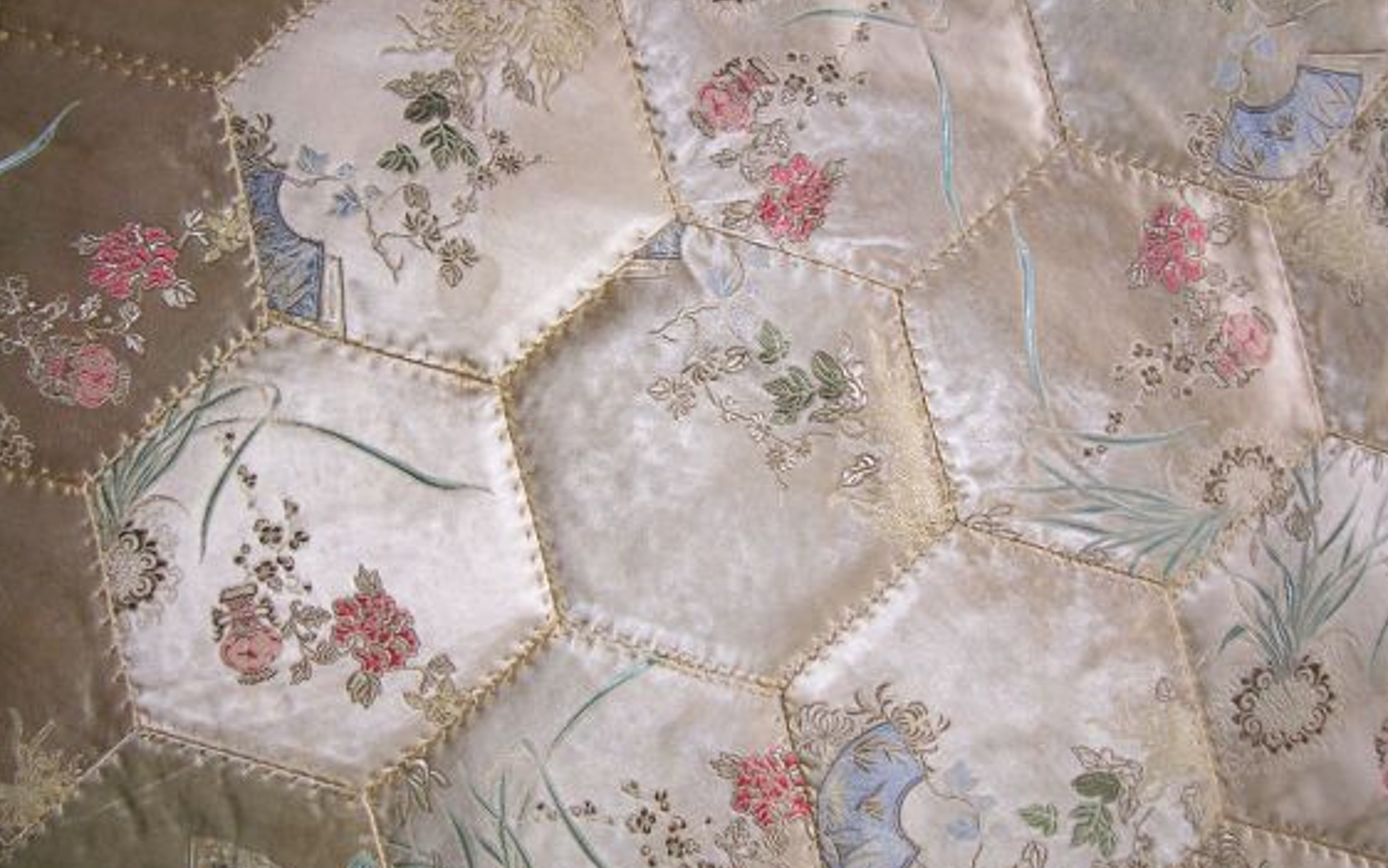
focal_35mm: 37
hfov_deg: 52.7
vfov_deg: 34.4
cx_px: 693
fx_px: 1400
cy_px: 368
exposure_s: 1/60
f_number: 2.7
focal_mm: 5.6
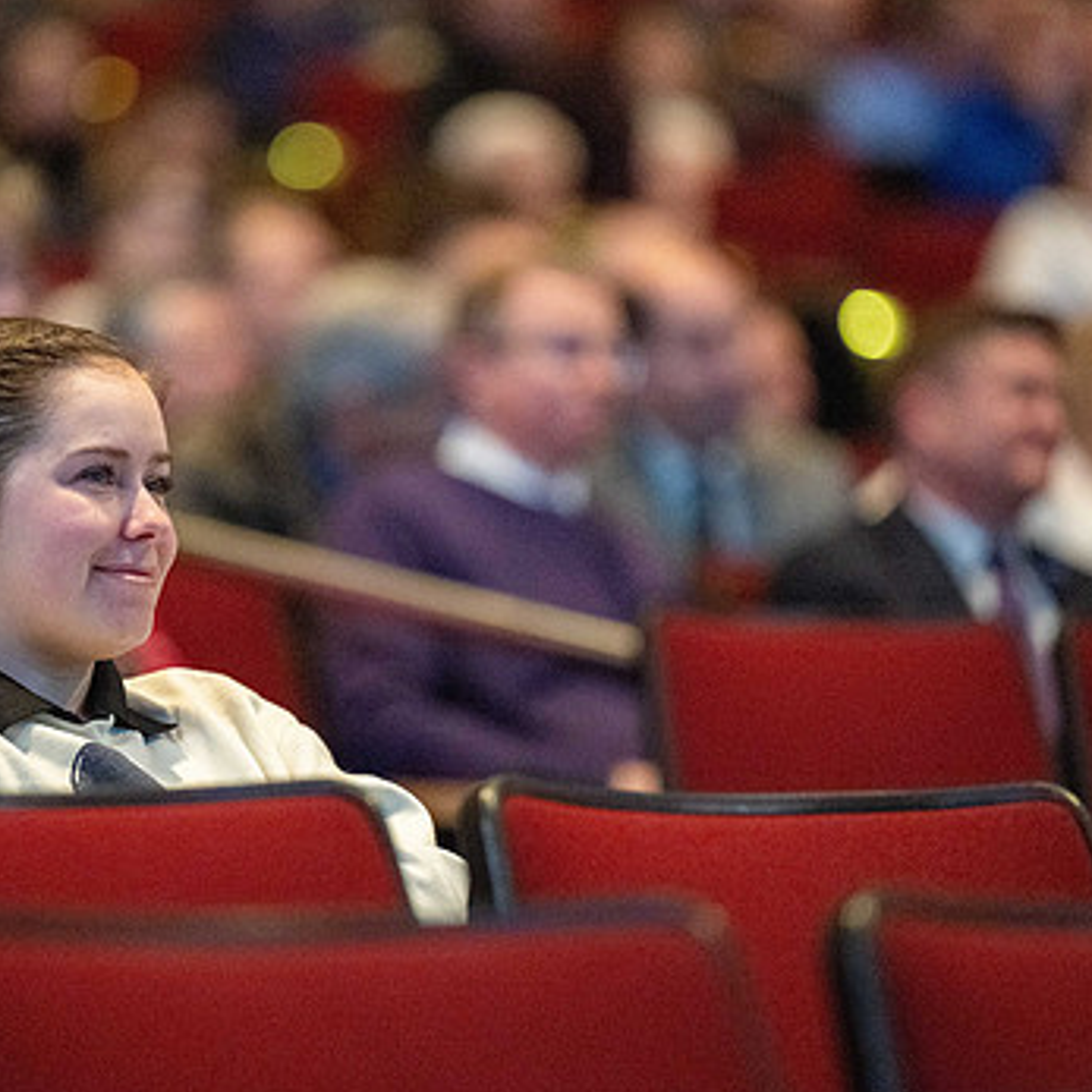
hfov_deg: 6.2
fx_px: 10136
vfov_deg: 6.2
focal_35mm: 284
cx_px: 400
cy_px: 505
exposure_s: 1/160
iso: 16000
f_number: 2.8
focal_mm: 200
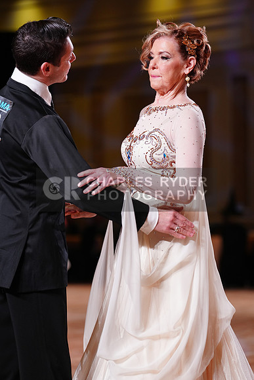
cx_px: 127
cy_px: 190
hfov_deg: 12.2
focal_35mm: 112
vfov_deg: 18.3
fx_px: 1185
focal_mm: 112
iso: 1000
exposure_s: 1/400
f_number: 2.8
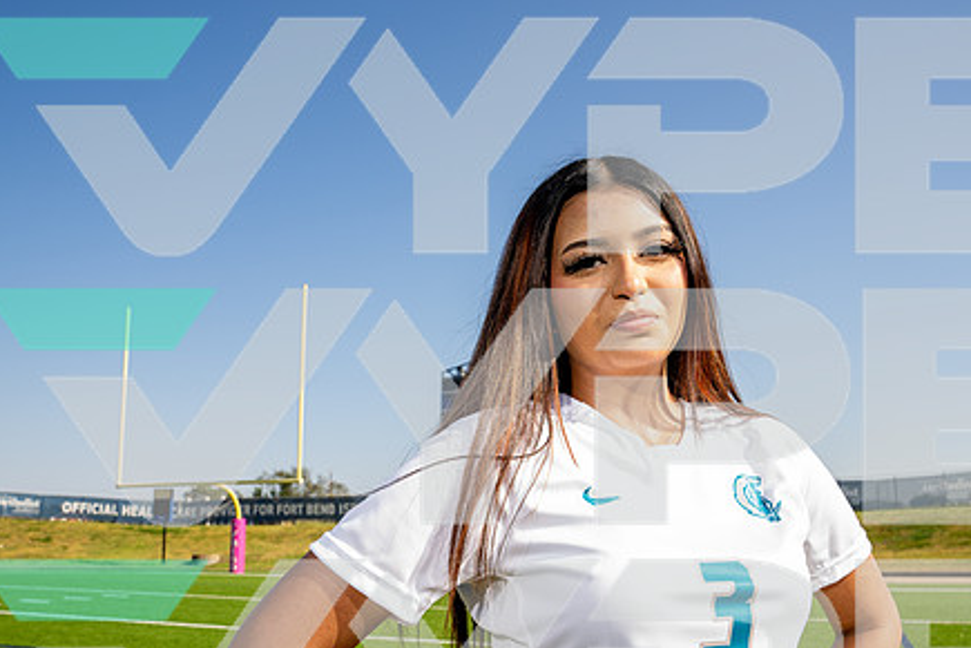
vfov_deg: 40.8
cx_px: 551
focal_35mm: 32
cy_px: 408
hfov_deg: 58.5
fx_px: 863
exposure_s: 1/125
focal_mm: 24
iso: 50
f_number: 7.1
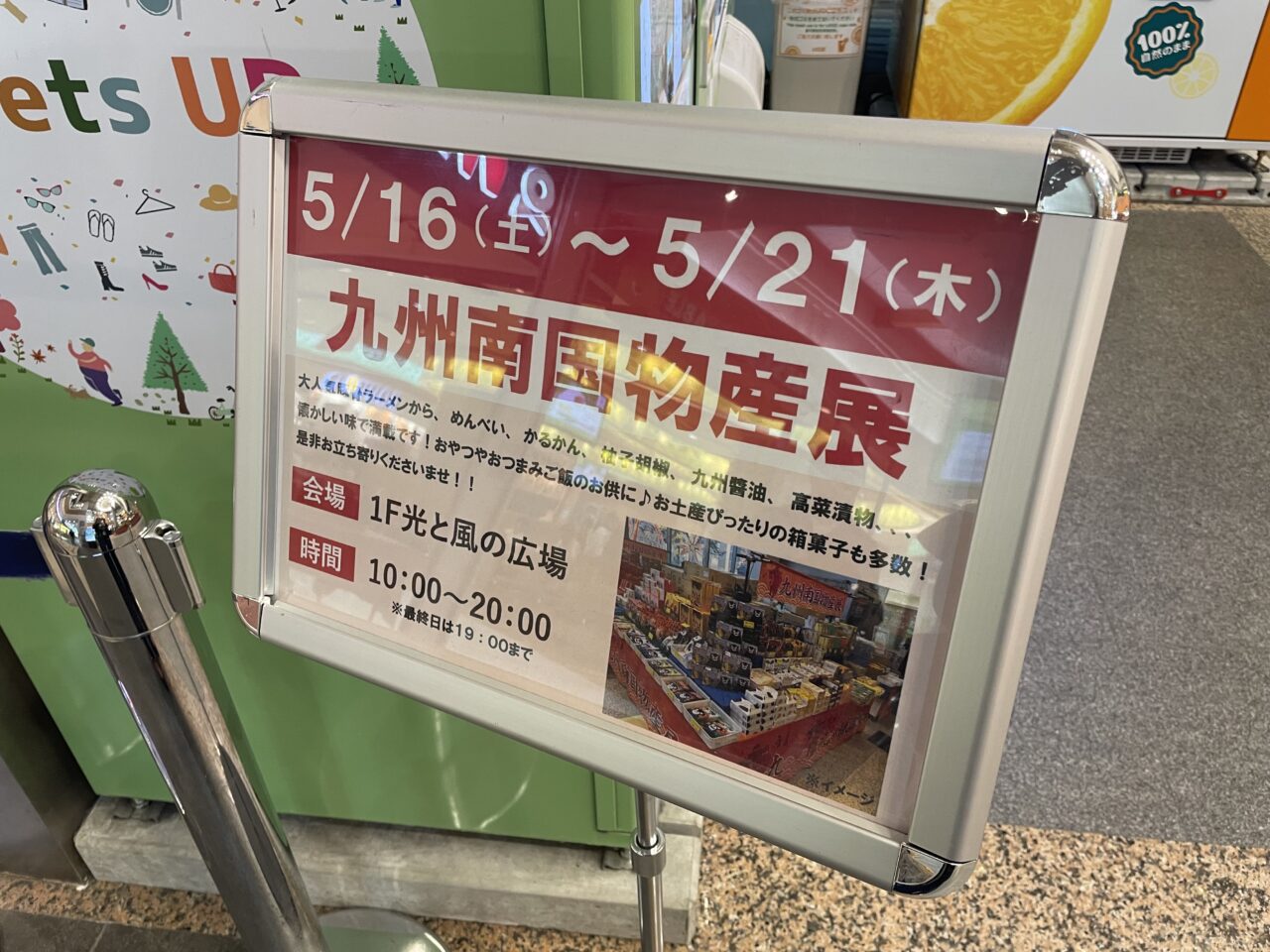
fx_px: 954
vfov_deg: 53.1
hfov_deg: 67.3
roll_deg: +1.1
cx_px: 635
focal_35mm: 26
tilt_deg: -37.8
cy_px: 476
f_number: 1.6
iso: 80
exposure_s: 1/50
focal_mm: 4.2
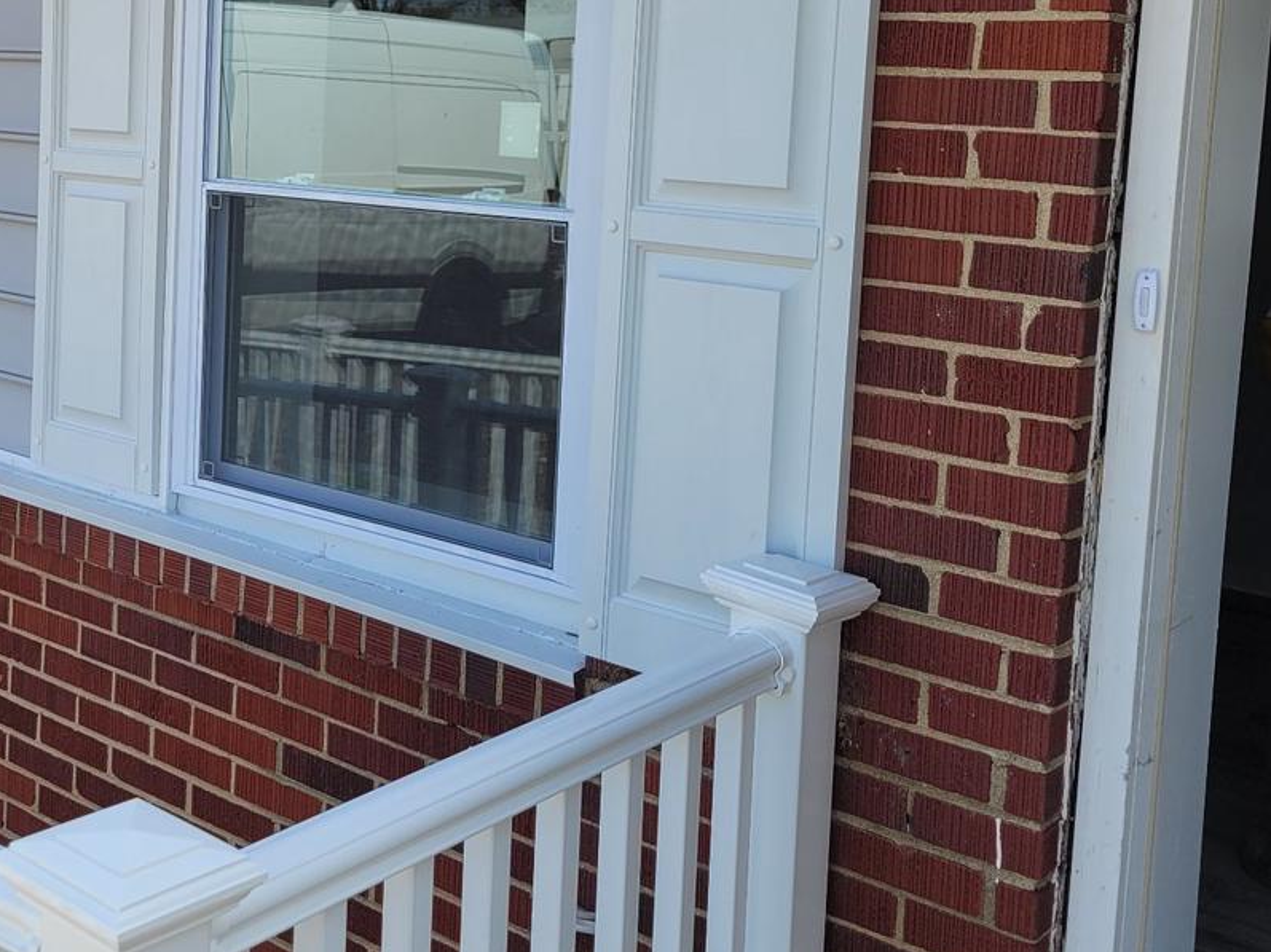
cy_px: 273
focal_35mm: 47
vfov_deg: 30.5
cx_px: 225
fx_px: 1725
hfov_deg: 38.7
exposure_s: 1/1339
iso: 40
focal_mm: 5.4
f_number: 1.8
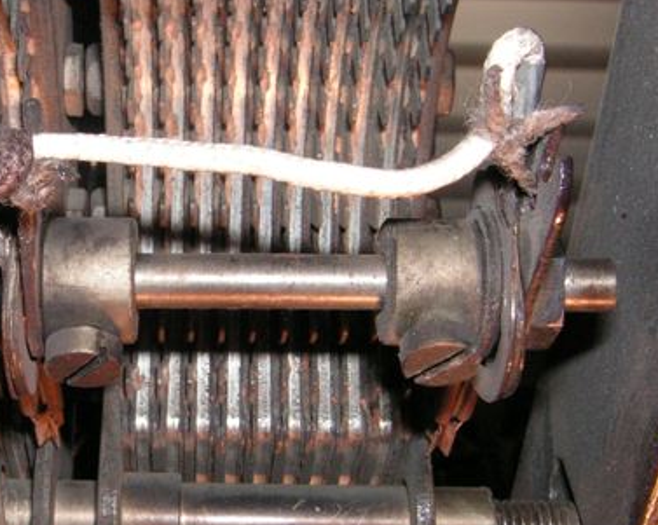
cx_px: 141
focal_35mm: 63
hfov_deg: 29.4
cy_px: 321
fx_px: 1226
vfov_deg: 24.1
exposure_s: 1/45
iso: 160
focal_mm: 6.3
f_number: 6.6
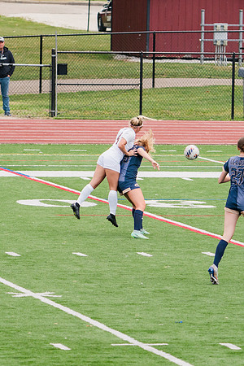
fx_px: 4193
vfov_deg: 5.0
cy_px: 187
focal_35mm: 413
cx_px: 94
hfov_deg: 3.3
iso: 800
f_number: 5.6
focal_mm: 200
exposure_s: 1/1600
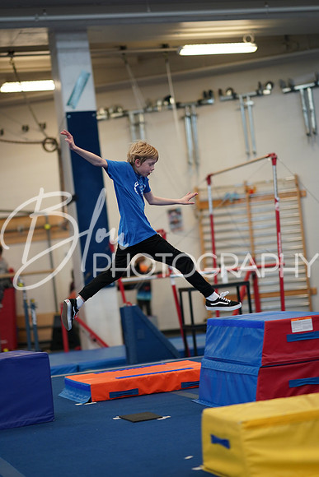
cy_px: 238
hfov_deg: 16.1
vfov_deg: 23.9
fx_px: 1129
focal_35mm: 85
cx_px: 160
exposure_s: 1/500
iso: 640
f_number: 1.4
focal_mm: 85
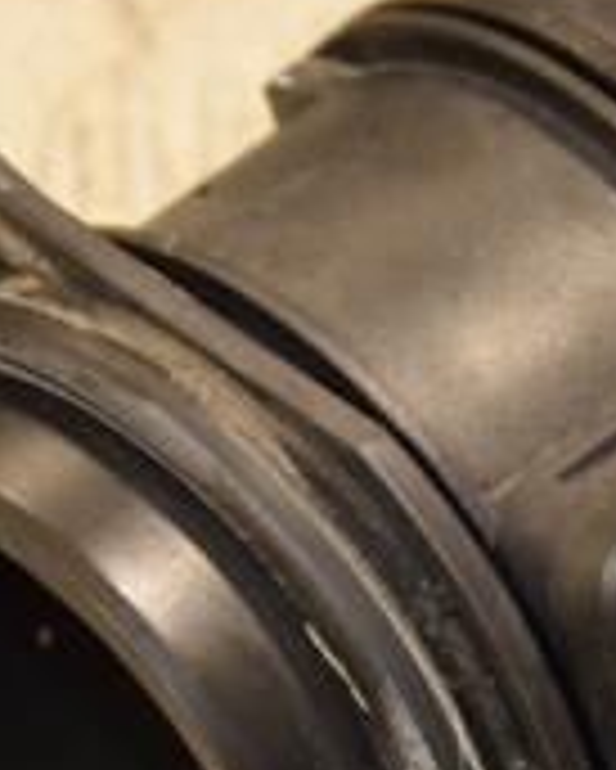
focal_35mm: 396
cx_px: 477
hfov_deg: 3.9
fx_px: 9016
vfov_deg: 4.9
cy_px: 617
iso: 800
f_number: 5.3
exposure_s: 1/200
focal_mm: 80
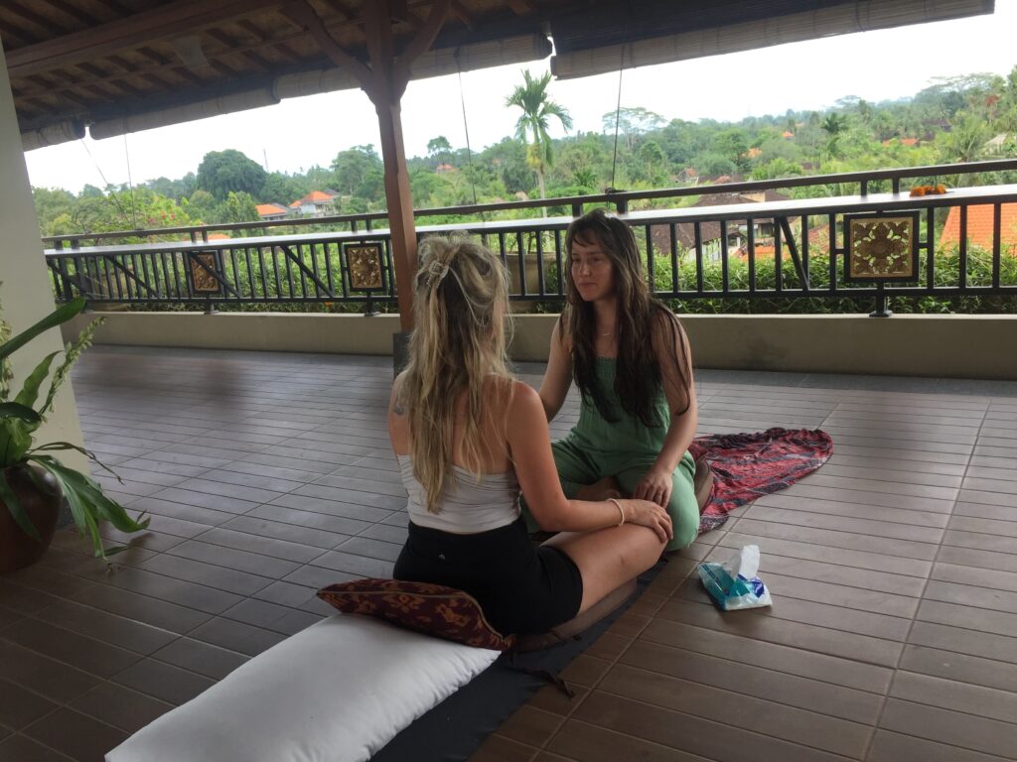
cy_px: 381
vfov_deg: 48.2
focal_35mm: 29
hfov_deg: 61.7
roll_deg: +4.6
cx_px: 508
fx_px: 852
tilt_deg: -13.2
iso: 32
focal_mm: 4.15
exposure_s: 1/384
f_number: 2.2
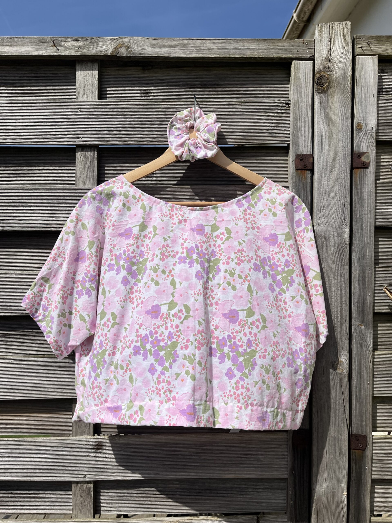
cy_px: 262
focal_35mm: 26
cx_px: 196
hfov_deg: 53.1
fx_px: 393
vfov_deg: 67.3
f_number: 1.6
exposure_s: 1/9901
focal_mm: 5.1
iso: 50
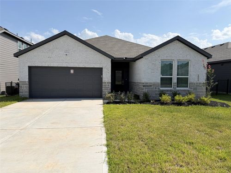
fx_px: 160
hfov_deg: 71.6
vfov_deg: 56.8
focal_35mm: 24
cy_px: 86
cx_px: 116
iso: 80
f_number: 1.78
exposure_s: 1/8130
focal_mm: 6.76
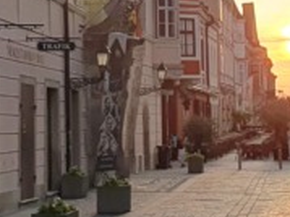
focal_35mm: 149
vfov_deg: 9.9
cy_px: 31
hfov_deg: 13.2
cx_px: 194
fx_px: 1247
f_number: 2.4
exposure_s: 1/926
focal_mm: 4.32
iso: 50
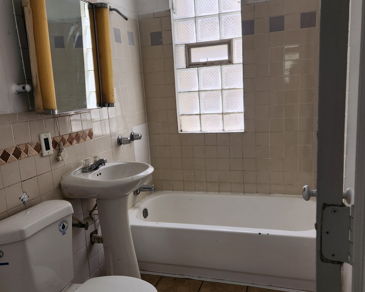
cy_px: 161
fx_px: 335
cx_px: 179
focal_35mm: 31
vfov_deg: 47.1
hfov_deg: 57.2
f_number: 1.8
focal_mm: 5.4
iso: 40
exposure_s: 1/180
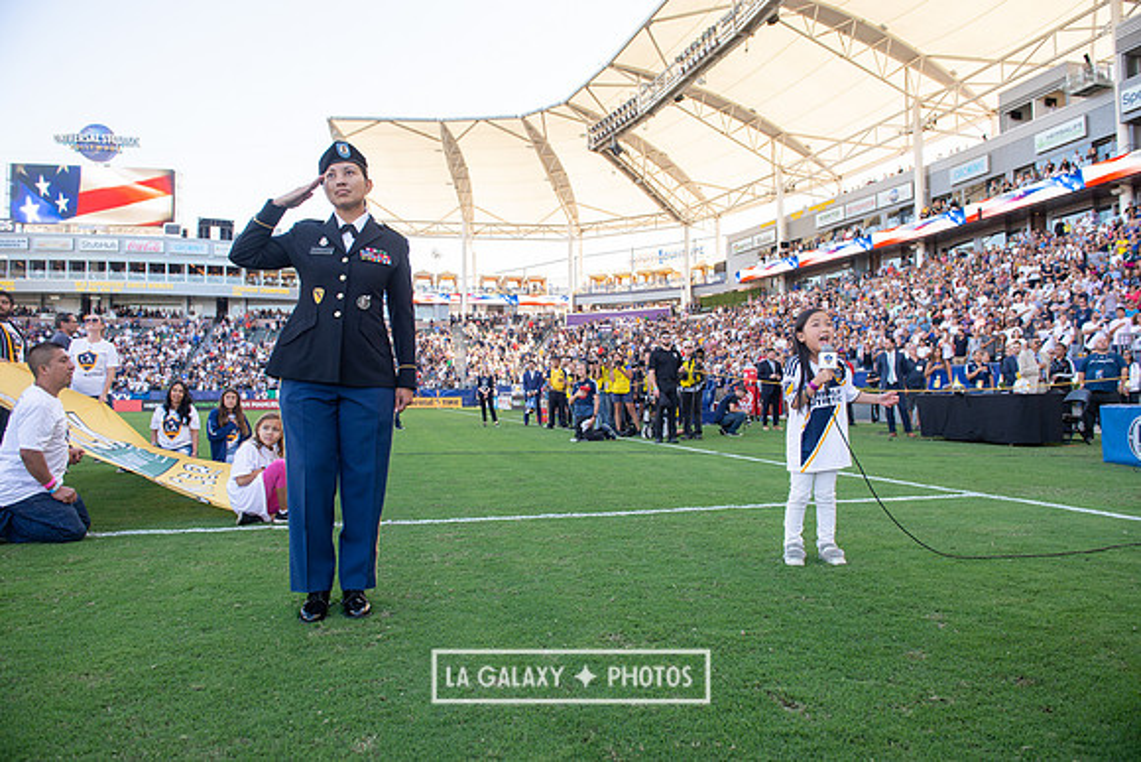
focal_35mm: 24
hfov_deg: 73.7
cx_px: 570
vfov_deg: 53.2
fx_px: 761
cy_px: 381
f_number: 4.5
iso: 200
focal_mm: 24
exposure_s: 1/320
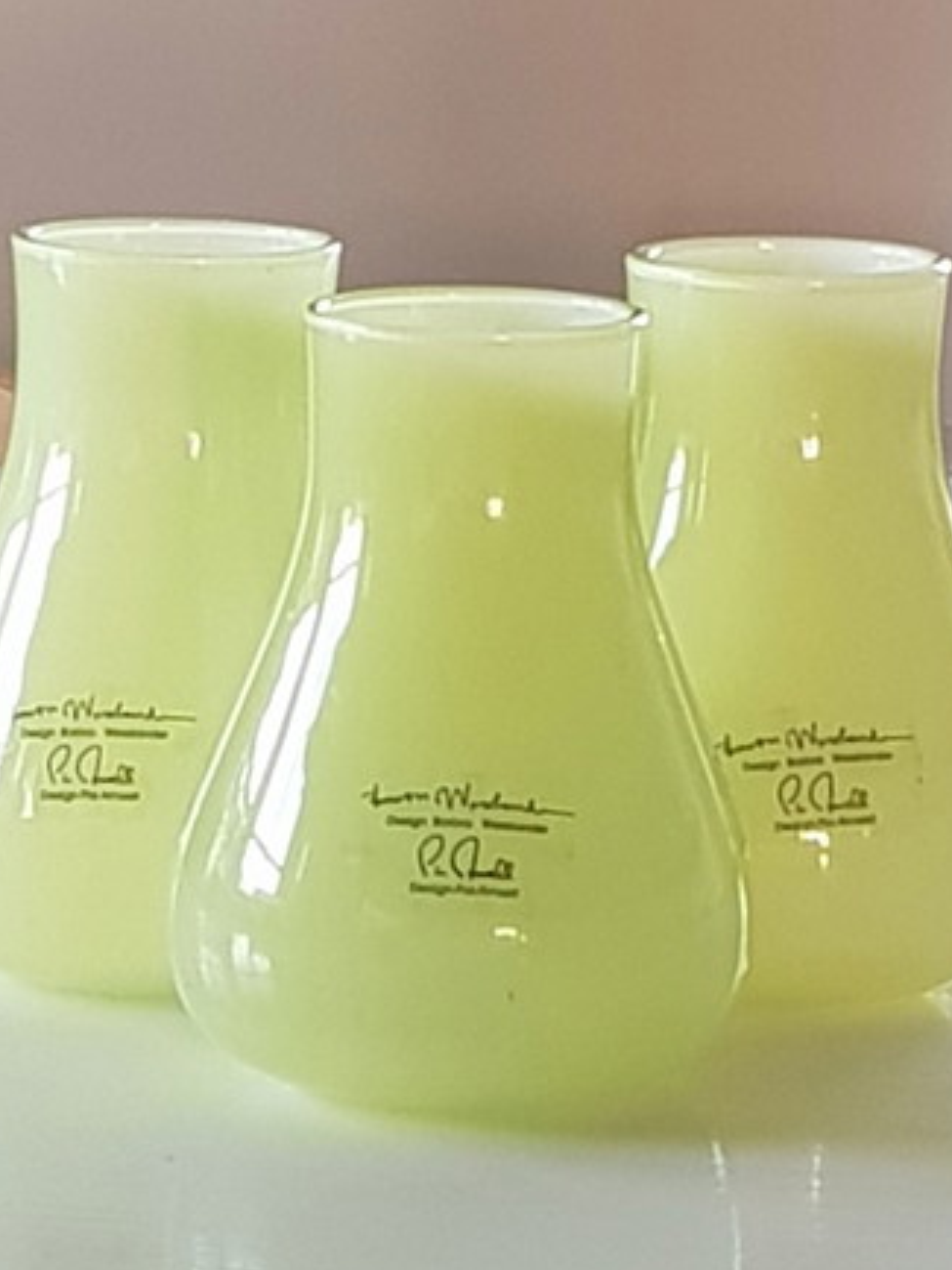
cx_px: 524
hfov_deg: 35.1
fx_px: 1503
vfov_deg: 45.3
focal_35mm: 41
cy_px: 808
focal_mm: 4.2
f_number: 1.7
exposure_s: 1/50
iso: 80
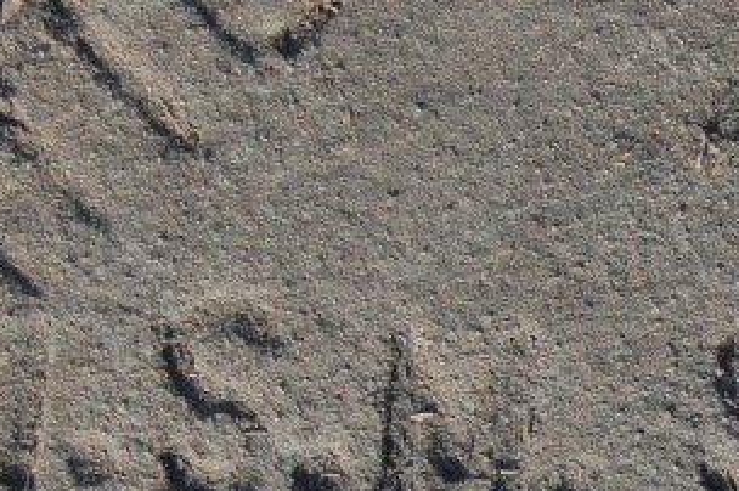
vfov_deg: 7.6
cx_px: 895
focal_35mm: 177
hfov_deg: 11.4
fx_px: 3623
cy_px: 825
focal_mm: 35
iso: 200
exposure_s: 1/125
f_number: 5.6
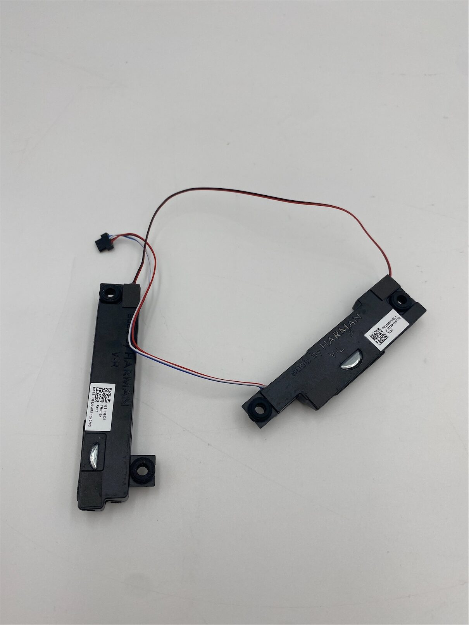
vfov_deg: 67.3
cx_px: 234
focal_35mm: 26
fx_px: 470
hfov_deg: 53.1
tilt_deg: -59.7
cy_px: 312
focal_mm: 4.25
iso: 32
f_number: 1.8
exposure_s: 1/362
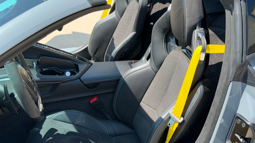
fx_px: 358
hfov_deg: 39.2
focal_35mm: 53
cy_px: 72
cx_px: 129
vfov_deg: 22.6
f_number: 1.78
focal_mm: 6.76
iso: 100
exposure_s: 1/1484
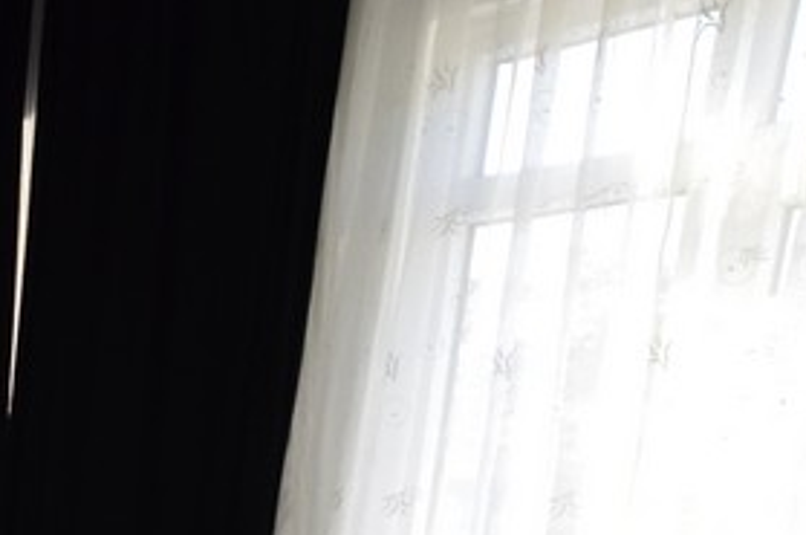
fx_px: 1229
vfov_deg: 21.0
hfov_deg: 23.4
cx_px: -566
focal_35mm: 55
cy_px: 792
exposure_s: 1/200
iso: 1000
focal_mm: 10
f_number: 8
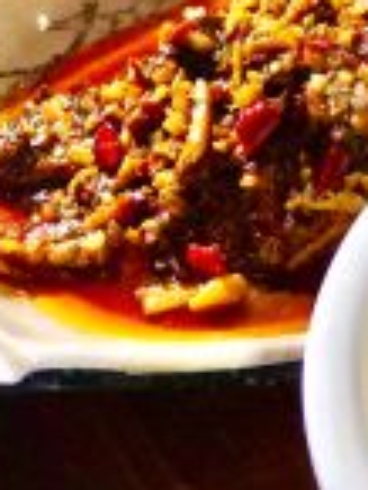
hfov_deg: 9.4
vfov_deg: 12.5
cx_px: 409
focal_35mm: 157
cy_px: 115
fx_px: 2222
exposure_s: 1/33
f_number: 2.8
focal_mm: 6.6
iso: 400
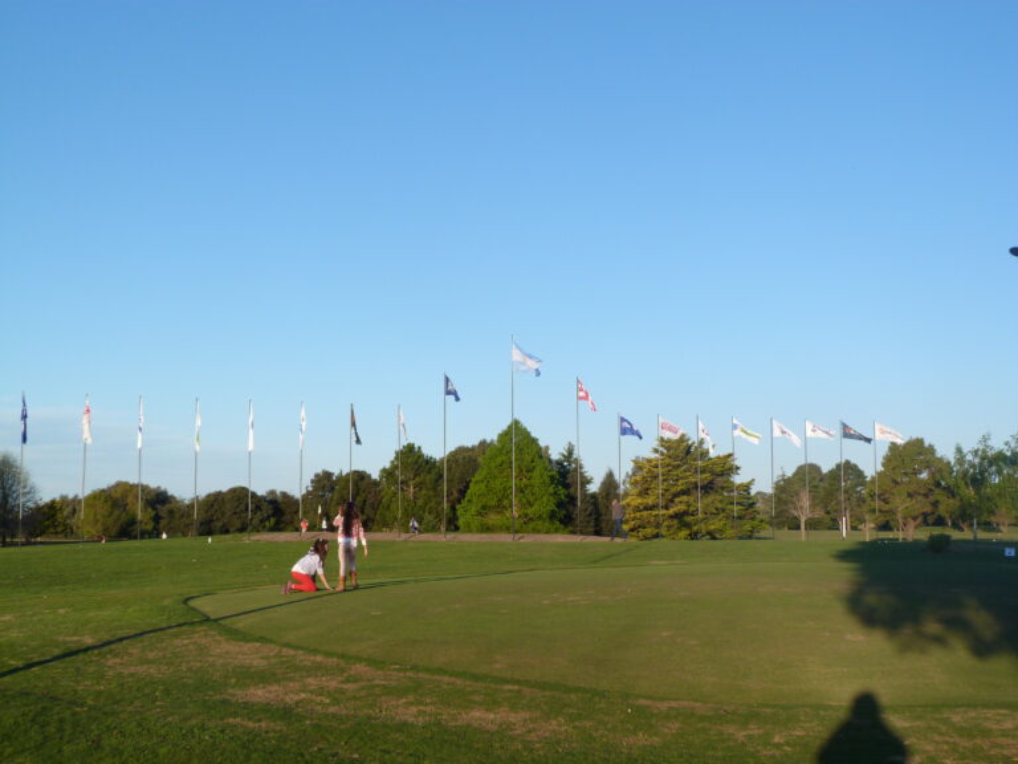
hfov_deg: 41.2
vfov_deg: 31.5
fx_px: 1353
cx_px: 509
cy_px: 382
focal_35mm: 46
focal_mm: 8.3
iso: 100
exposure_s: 1/500
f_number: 3.2
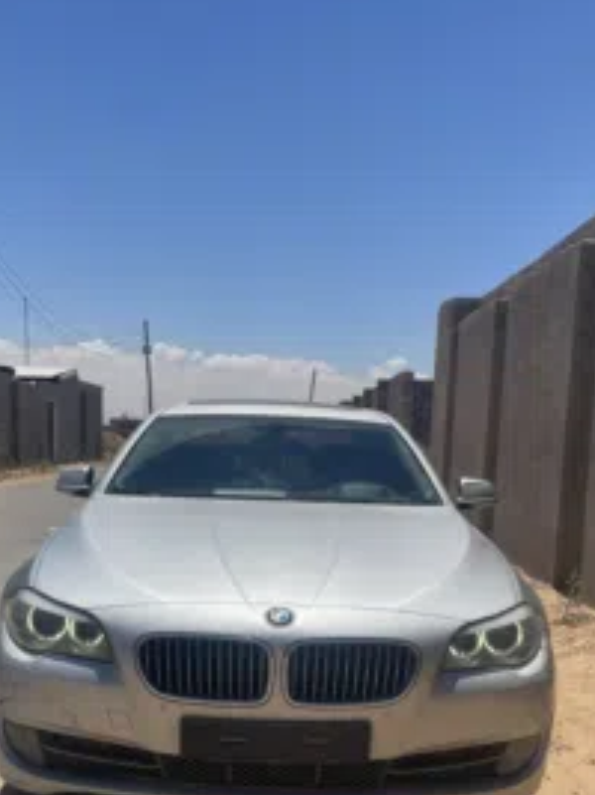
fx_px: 895
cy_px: 575
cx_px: 274
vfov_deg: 46.5
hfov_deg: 36.8
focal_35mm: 39
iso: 32
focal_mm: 4.2
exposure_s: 1/8403
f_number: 1.6
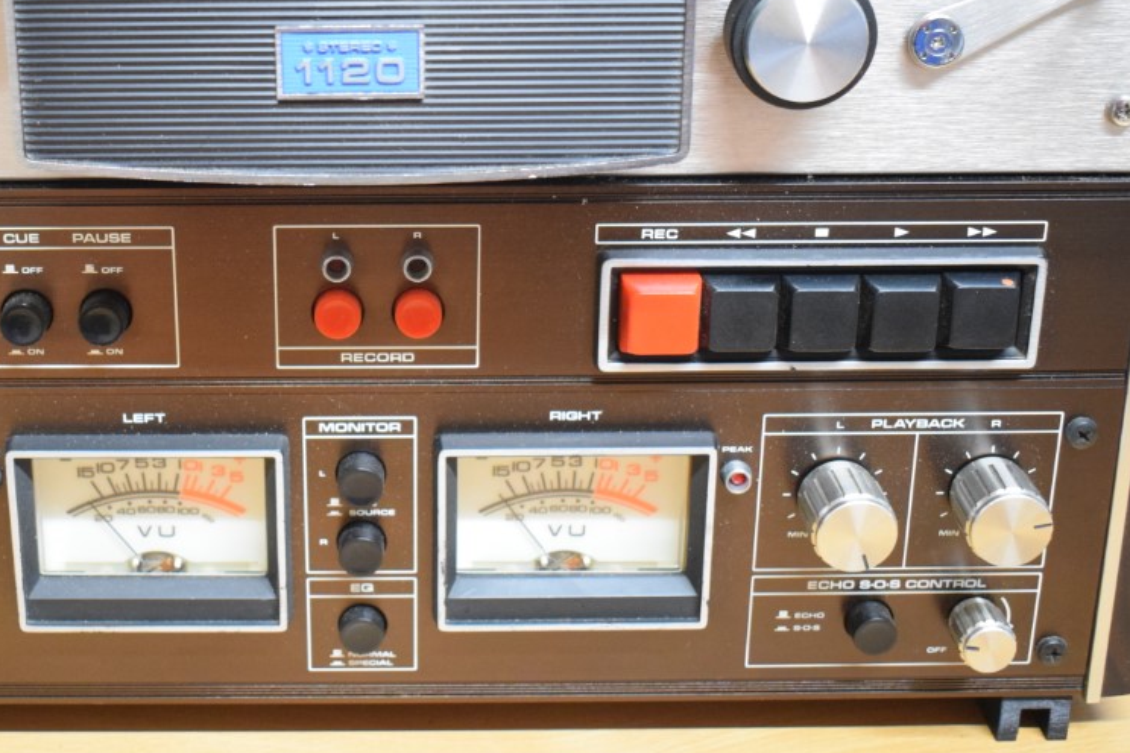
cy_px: 231
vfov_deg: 22.1
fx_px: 1915
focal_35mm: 61
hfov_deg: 32.5
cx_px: 349
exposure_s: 1/60
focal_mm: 28
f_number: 4.2
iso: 3200
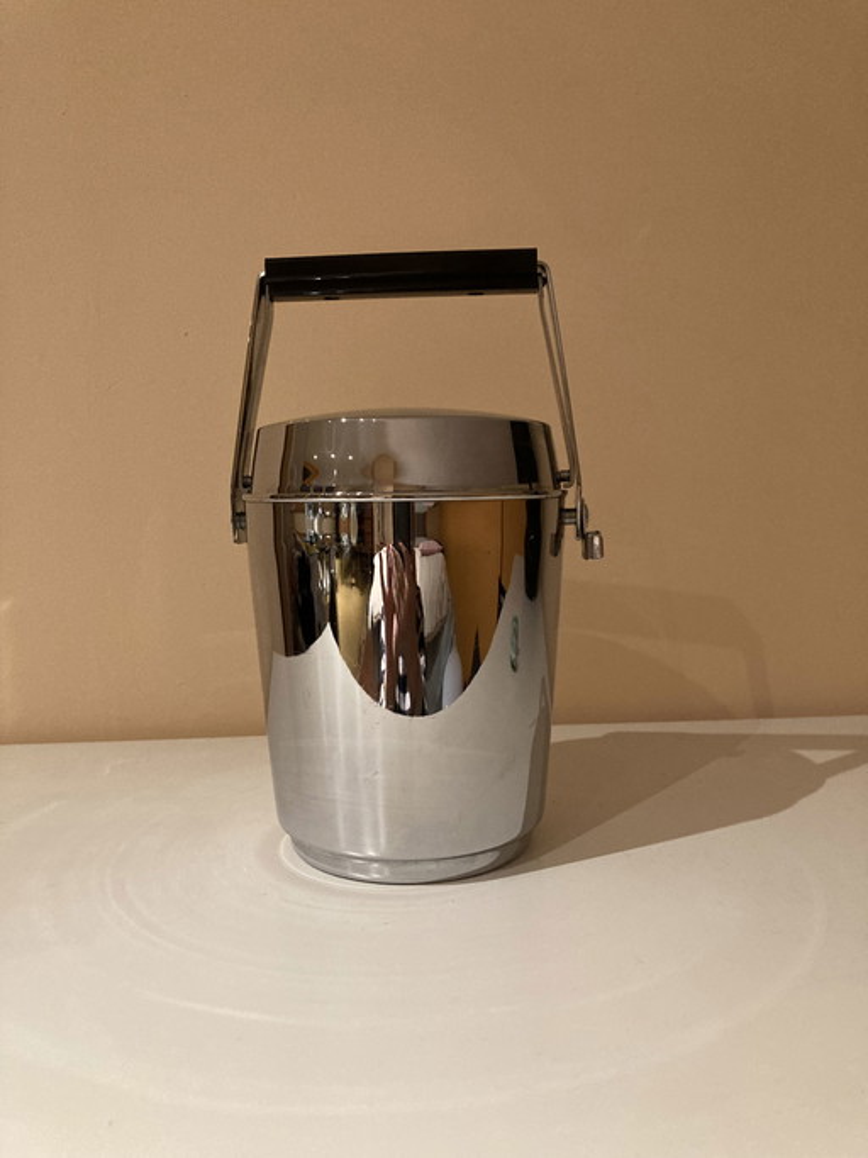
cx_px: 434
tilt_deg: -2.4
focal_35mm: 28
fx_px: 936
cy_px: 579
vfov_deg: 63.5
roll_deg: -0.6
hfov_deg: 49.7
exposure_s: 1/33
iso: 320
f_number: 1.8
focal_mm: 3.99
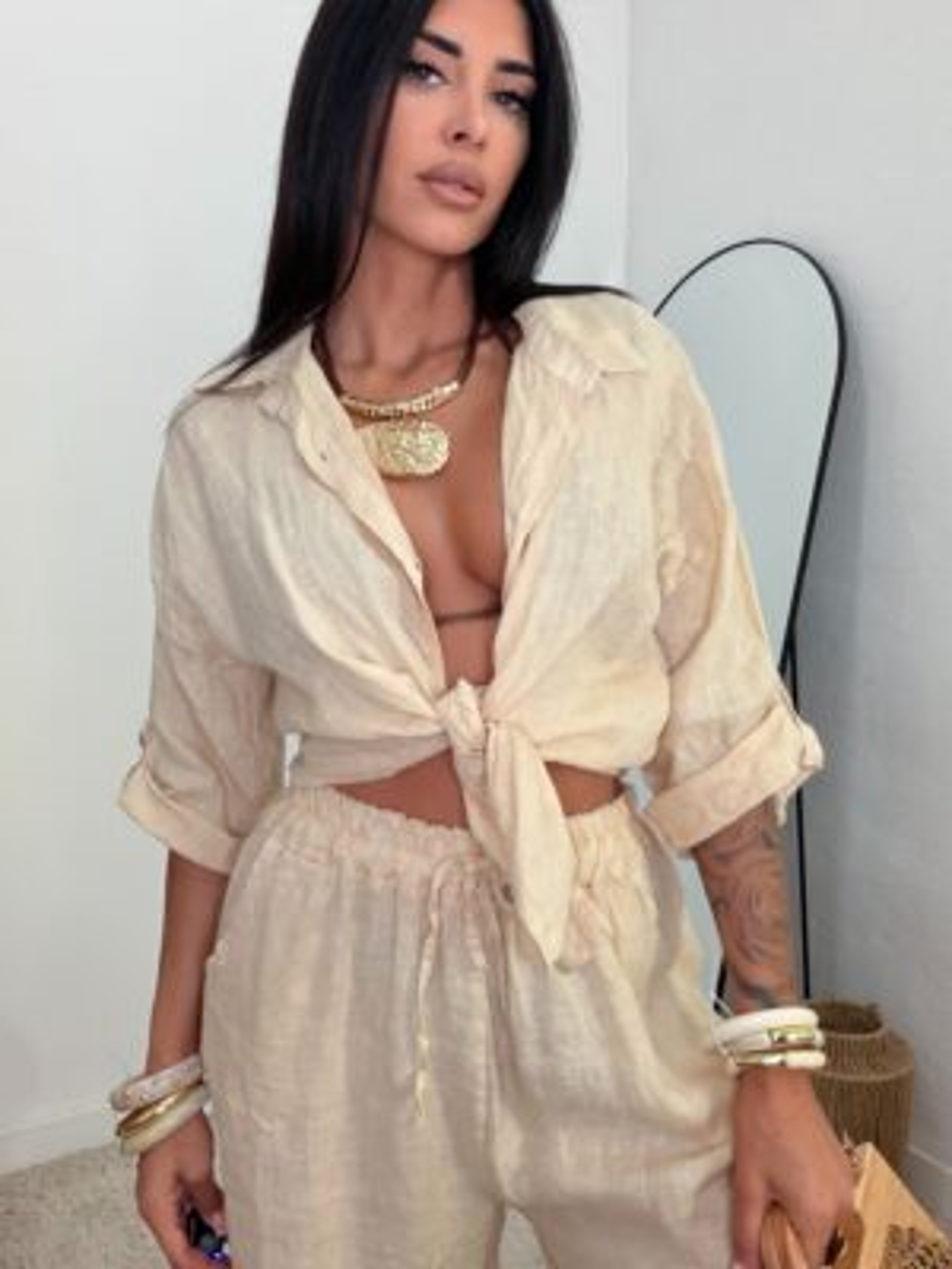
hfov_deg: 46.8
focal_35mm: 30
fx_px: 1100
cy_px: 634
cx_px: 476
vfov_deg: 60.0
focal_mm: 2.71
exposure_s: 1/109
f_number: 1.9
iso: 80
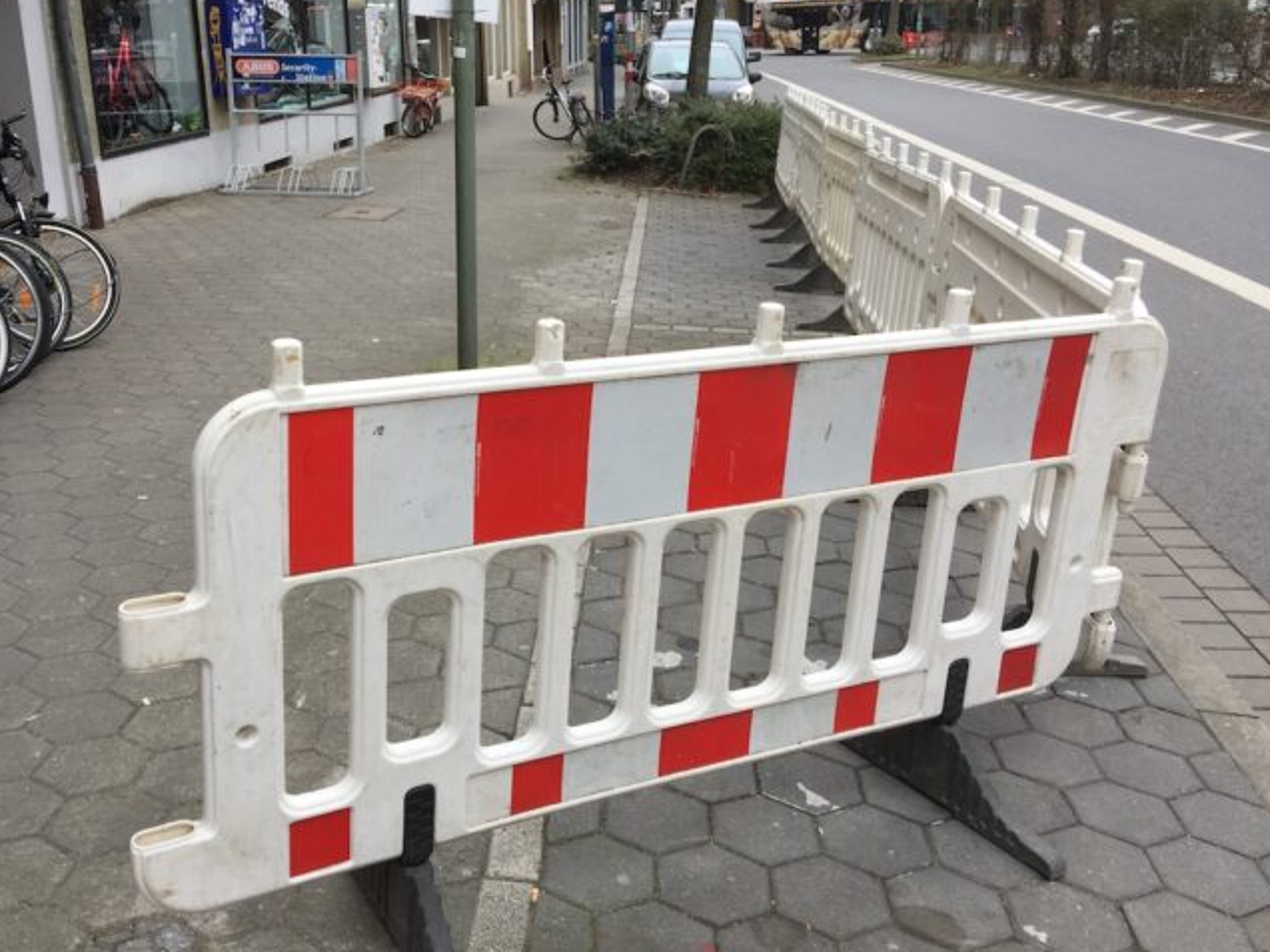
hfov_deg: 52.4
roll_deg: +1.1
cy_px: 451
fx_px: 1284
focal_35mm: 35
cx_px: 545
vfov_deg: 40.7
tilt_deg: -18.3
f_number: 2.2
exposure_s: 1/507
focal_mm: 4.15
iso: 32
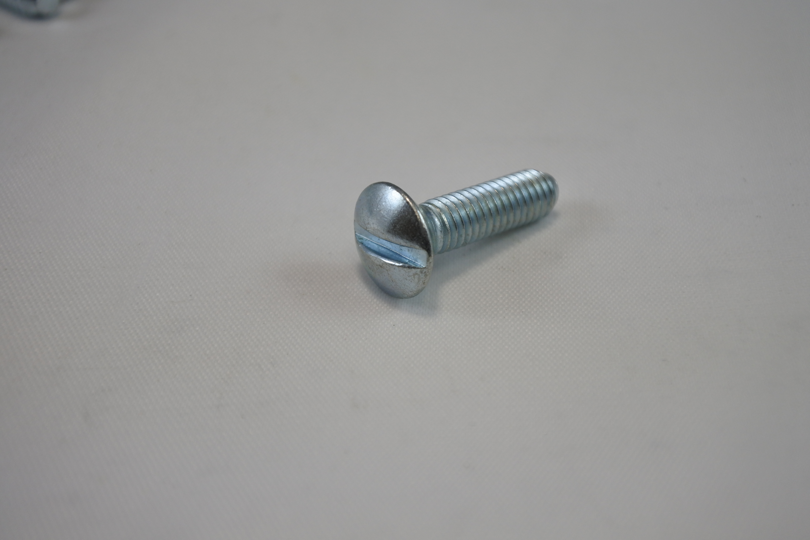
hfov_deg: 40.3
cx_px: 405
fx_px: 1102
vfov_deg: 27.5
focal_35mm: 49
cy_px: 270
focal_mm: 18.4
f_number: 4.5
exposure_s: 1/250
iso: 220
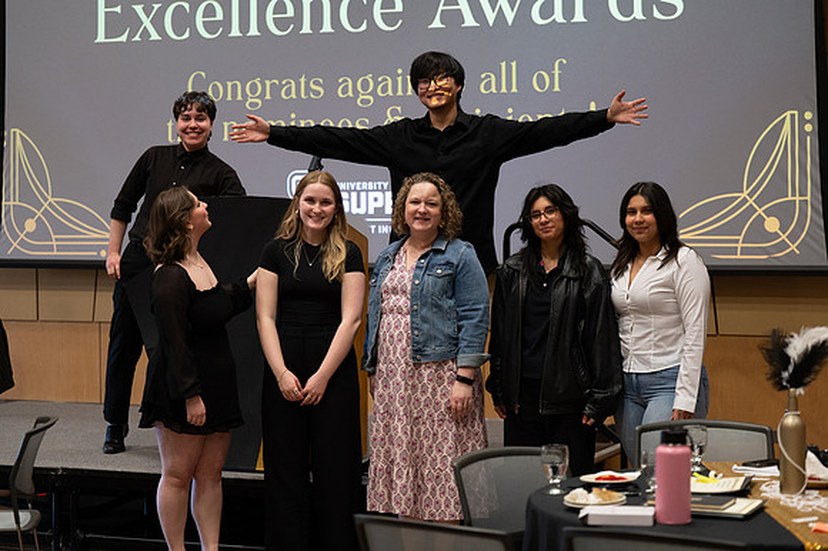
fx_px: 1908
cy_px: 276
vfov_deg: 16.4
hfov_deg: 24.5
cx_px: 414
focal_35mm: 83
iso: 3200
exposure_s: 1/125
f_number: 2.8
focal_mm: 83
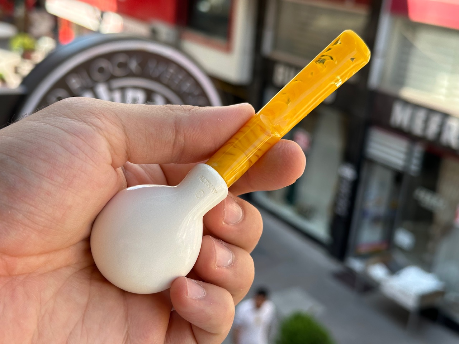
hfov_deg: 39.7
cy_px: 172
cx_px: 230
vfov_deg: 30.3
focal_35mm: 48
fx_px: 636
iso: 64
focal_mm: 6.86
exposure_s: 1/532
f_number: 1.78
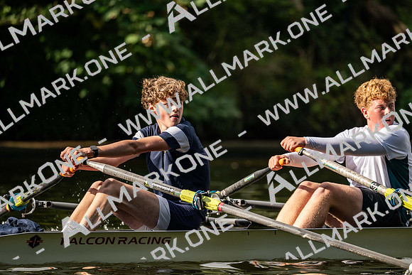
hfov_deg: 5.1
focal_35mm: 400
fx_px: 4581
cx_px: 206
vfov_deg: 3.4
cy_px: 138
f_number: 4.5
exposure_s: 1/2500
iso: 560
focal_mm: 400
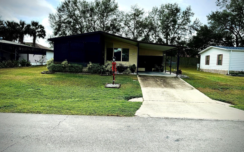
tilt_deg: -3.6
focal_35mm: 26
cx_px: 123
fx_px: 173
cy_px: 71
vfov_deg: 47.5
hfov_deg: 70.4
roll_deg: -2.3
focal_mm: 6.76
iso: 80
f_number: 1.78
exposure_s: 1/9009
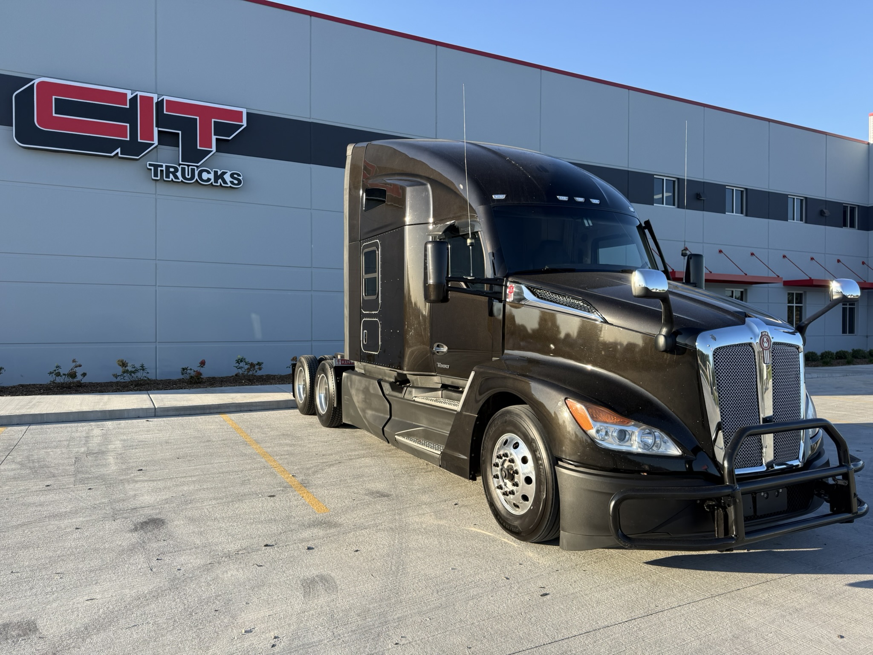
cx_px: 436
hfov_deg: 71.6
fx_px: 605
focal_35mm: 24
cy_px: 328
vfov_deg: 56.8
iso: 80
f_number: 1.78
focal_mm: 6.76
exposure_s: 1/1385
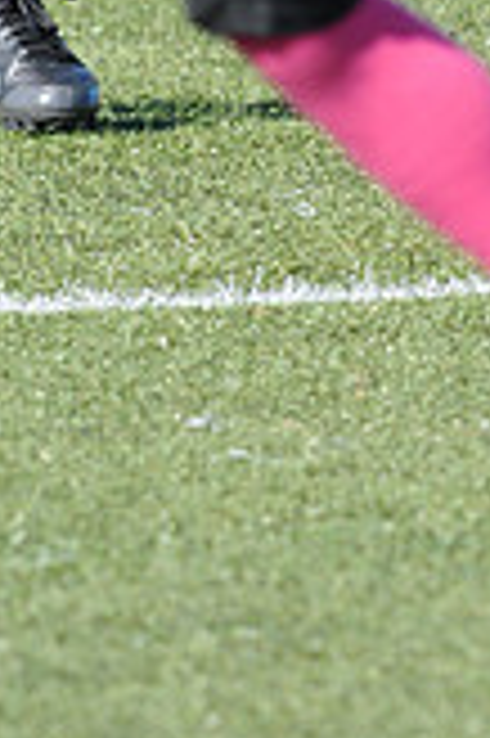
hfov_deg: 0.9
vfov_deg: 1.3
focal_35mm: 1596
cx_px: 681
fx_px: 32651
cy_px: -454
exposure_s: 1/500
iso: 200
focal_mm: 300
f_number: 5.6
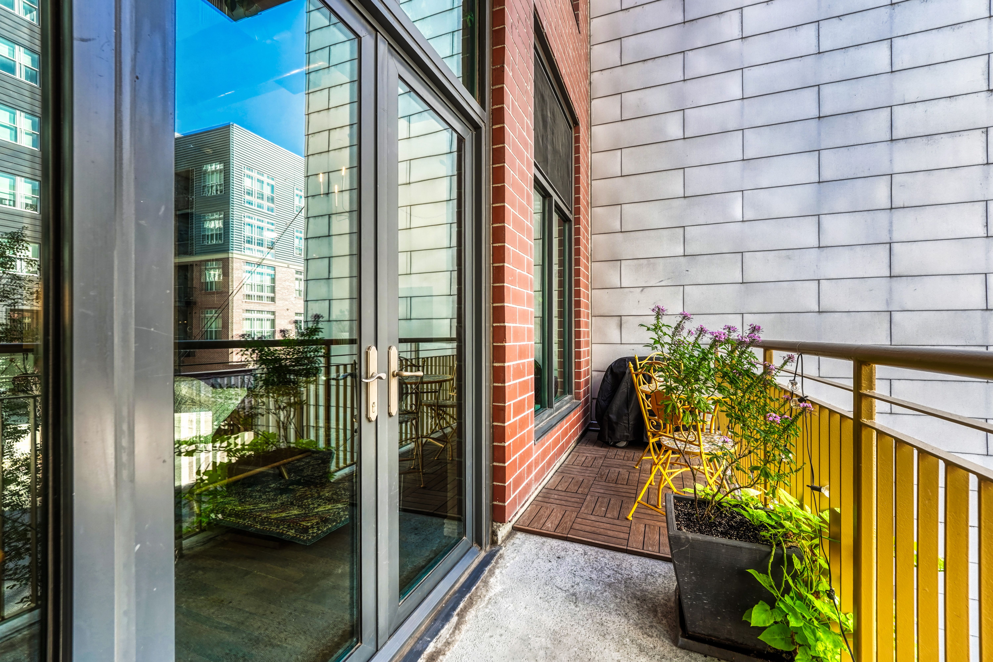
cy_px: 331
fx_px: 411
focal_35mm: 15
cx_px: 496
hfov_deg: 100.8
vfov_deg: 77.7
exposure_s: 1/15
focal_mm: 14.9
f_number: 7.1
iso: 400
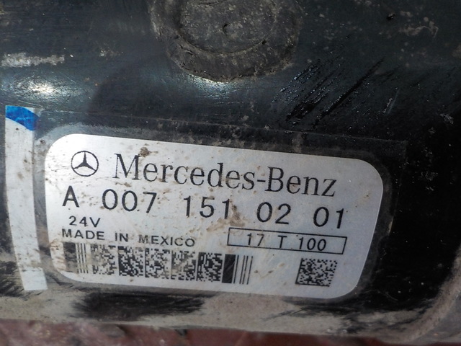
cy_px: 173
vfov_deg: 46.8
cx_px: 230
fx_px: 400
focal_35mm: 30
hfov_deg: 60.0
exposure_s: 1/30
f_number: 3.3
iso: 360
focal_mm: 4.1
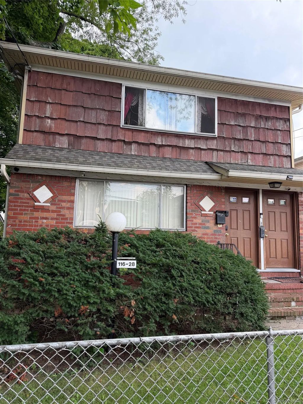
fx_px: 280
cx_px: 152
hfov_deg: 56.8
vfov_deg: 71.6
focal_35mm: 24
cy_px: 202
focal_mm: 6.76
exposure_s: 1/307
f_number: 1.78
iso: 100
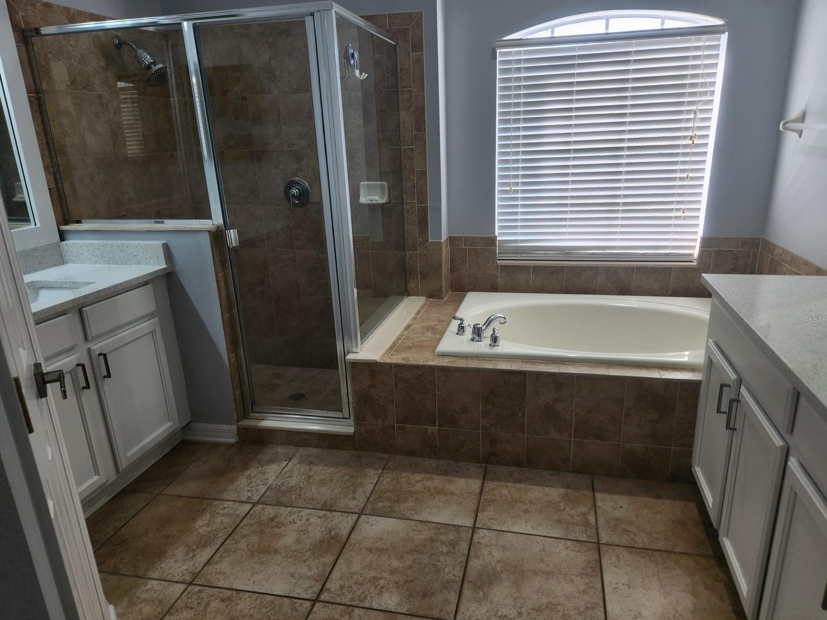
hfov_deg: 71.6
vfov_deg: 56.8
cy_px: 320
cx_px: 422
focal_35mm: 24
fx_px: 573
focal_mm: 5.4
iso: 64
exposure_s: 1/120
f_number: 1.8
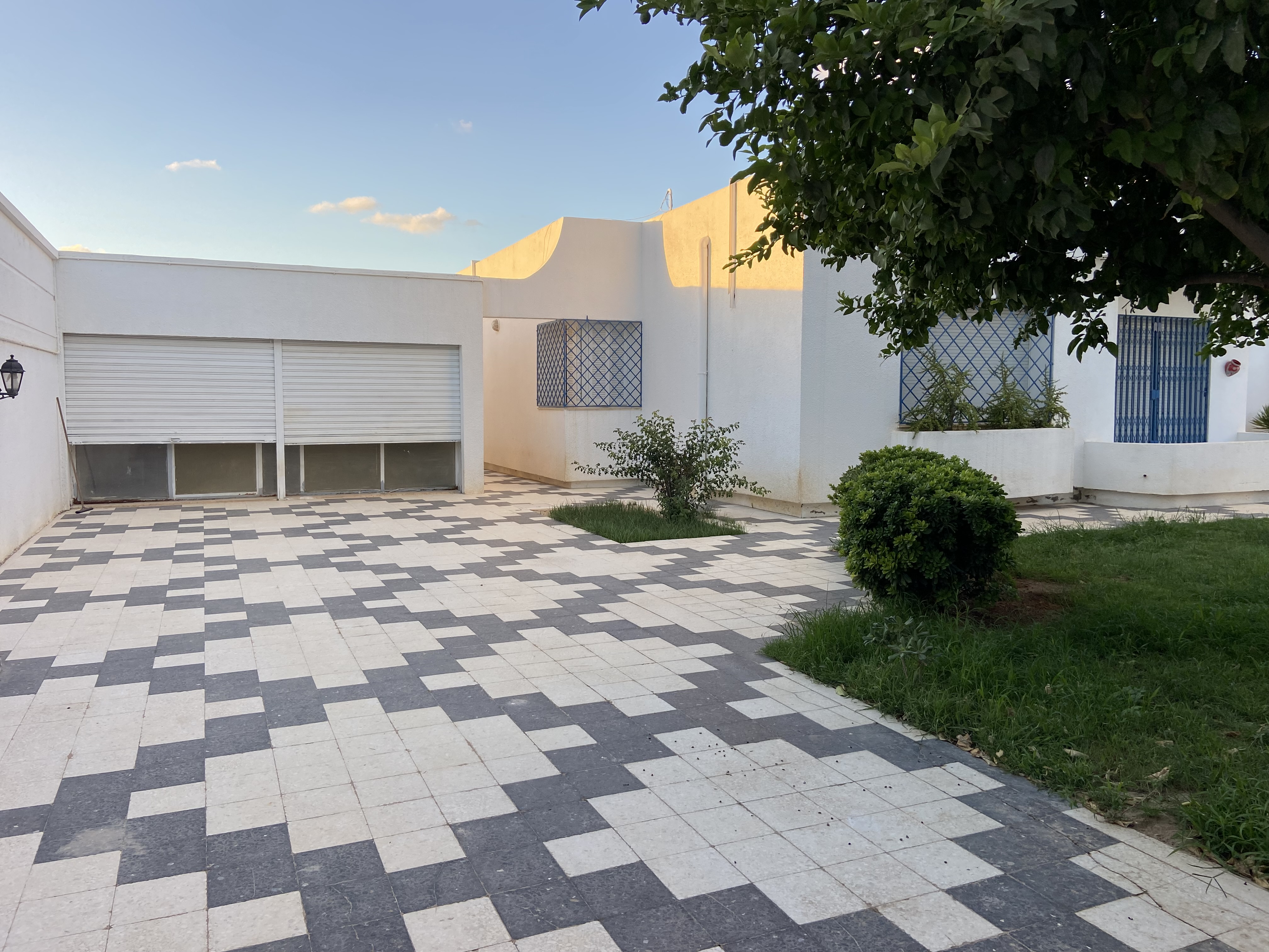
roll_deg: +0.8
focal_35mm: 26
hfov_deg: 67.3
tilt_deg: -3.9
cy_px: 476
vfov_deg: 53.1
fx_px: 953
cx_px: 634
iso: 32
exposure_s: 1/364
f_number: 1.8
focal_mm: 4.25
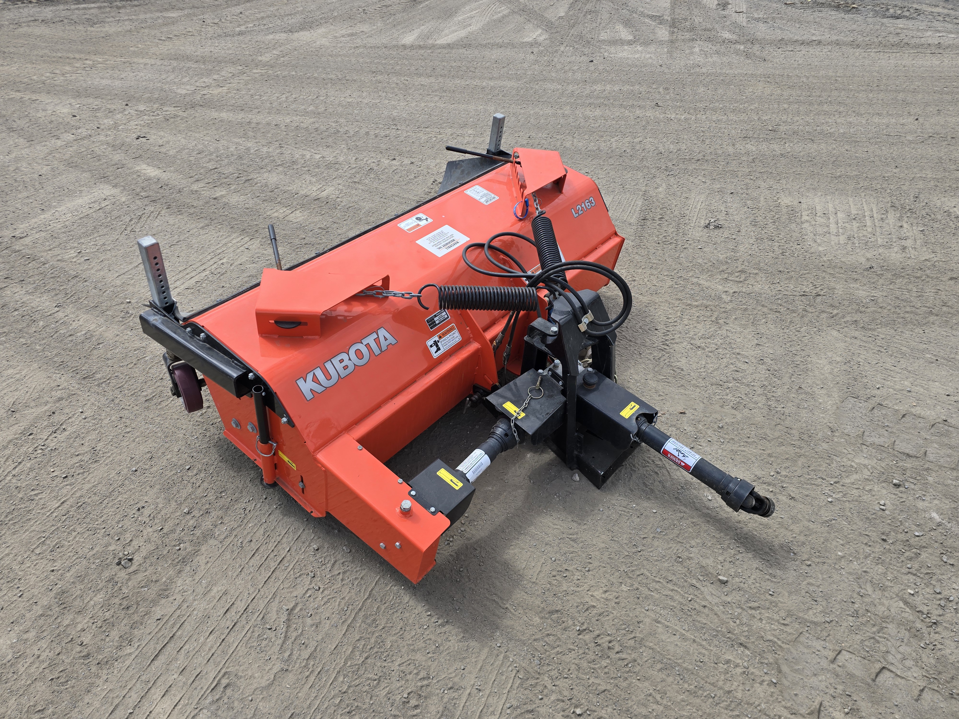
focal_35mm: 23
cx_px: 480
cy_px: 360
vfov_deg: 58.9
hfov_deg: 73.9
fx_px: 637
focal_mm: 6.3
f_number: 1.7
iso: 12
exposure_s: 1/624
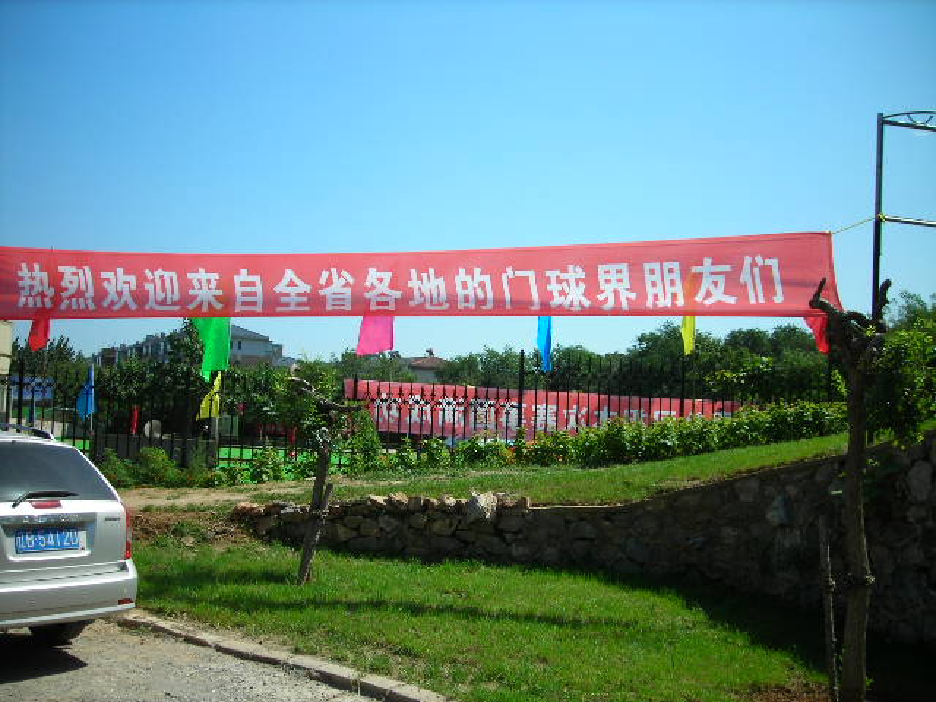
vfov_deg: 37.7
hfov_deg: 49.0
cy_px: 351
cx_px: 468
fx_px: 1028
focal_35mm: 38
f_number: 6.4
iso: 50
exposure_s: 1/156
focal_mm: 6.3
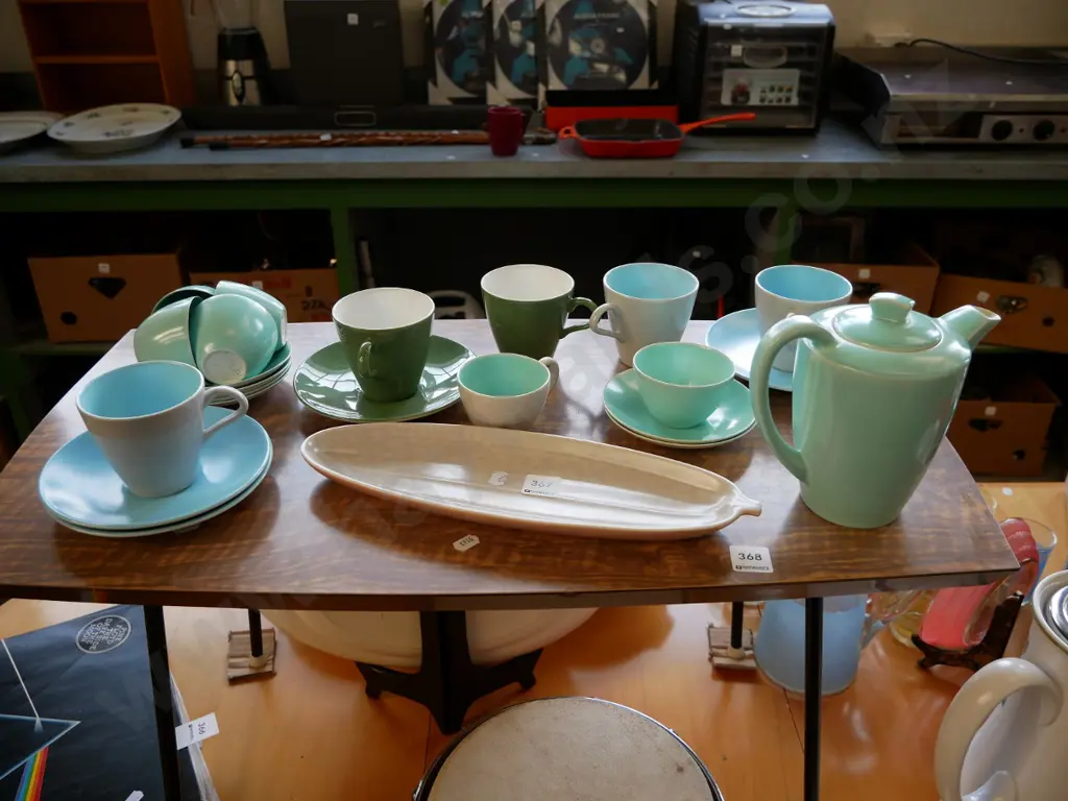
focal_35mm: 30
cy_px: 400
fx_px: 926
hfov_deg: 60.0
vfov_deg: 46.8
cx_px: 534
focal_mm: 15
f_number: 4
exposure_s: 1/60
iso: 320
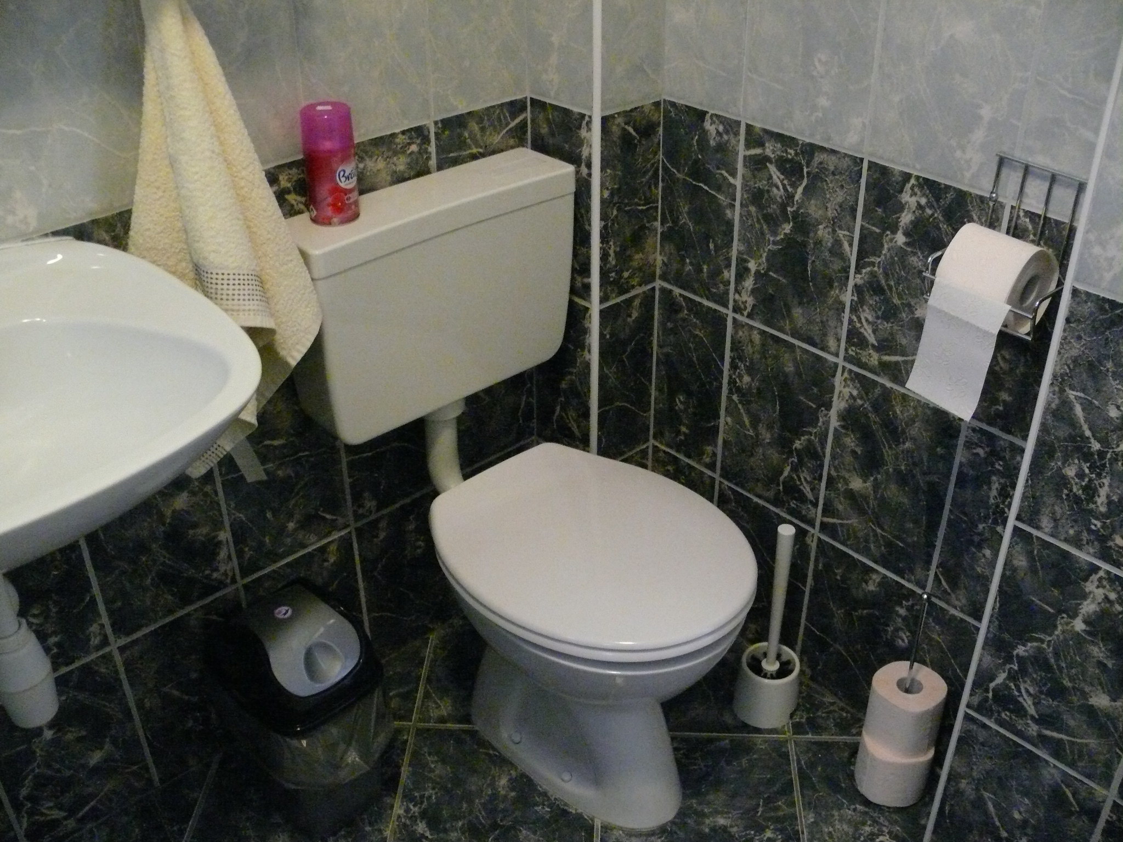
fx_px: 1135
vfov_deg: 40.7
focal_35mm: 35
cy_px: 421
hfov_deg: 52.6
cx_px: 562
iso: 800
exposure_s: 1/25
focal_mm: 7.4
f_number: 2.8
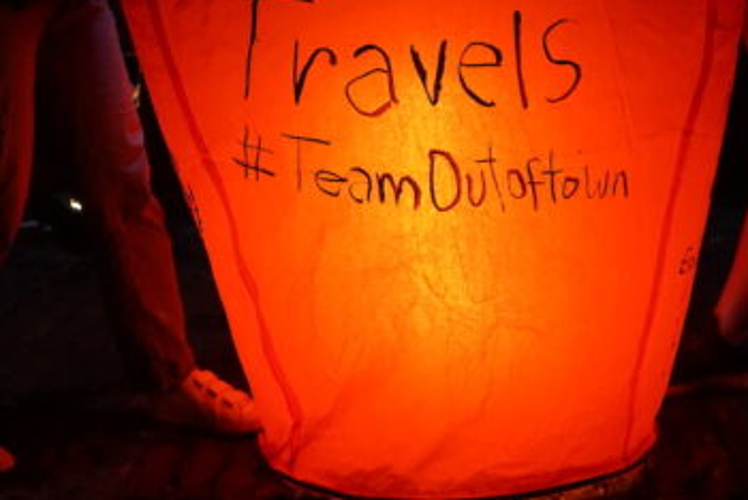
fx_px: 1206
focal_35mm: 58
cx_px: 440
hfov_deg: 34.4
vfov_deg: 22.8
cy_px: 48
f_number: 4
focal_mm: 29
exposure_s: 1/160
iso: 5000
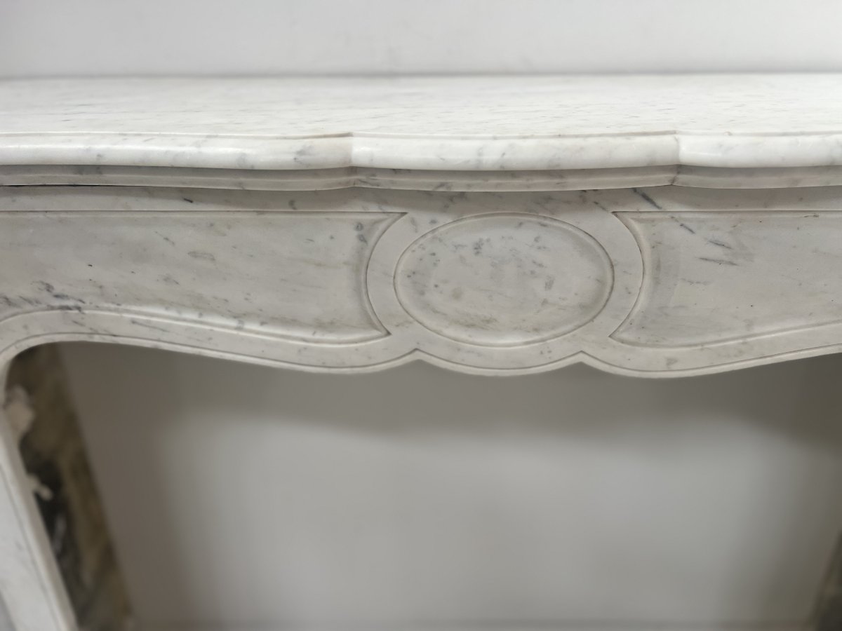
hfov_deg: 67.3
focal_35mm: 26
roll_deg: +1.9
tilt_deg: -27.0
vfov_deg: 53.1
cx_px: 421
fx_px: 632
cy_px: 316
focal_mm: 5.7
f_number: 1.5
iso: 80
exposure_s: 1/121
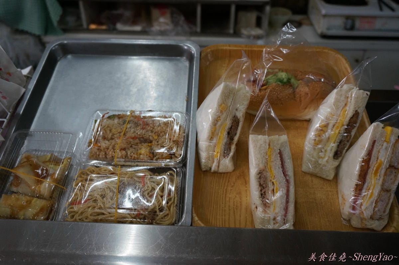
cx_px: 200
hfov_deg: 57.3
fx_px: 365
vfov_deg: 39.9
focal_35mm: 33
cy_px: 132
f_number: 4
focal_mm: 22
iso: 640
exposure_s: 1/160
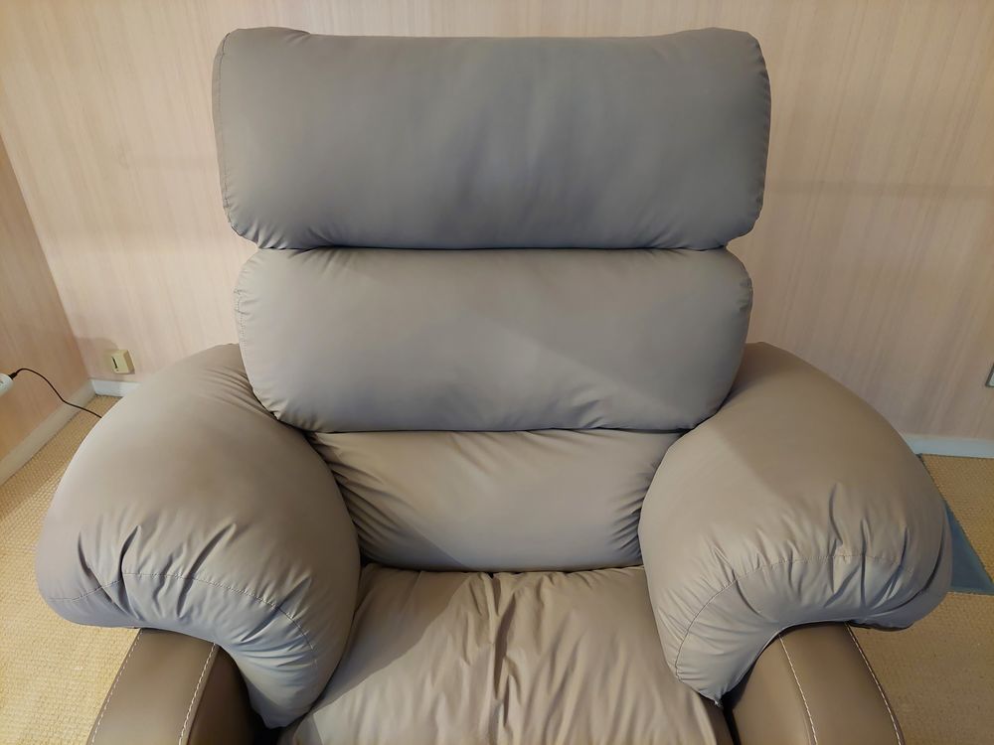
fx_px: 718
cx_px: 497
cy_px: 372
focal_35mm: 25
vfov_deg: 54.9
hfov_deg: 69.4
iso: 400
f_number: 1.8
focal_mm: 5.23
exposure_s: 1/50
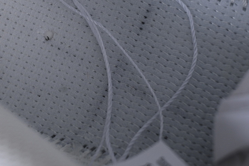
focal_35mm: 112
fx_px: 775
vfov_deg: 12.2
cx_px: 94
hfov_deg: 18.2
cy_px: 43
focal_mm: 50
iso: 160
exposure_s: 1/80
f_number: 7.1
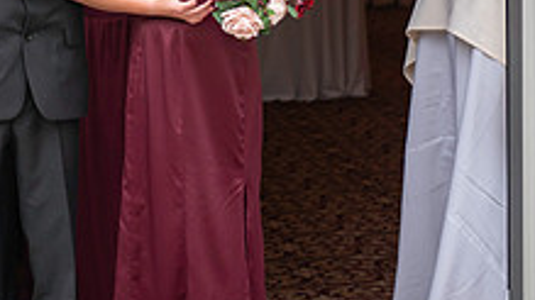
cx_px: 151
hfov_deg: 12.9
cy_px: 22
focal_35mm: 166
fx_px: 2354
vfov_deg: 7.3
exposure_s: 1/160
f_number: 3.5
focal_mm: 60
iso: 500
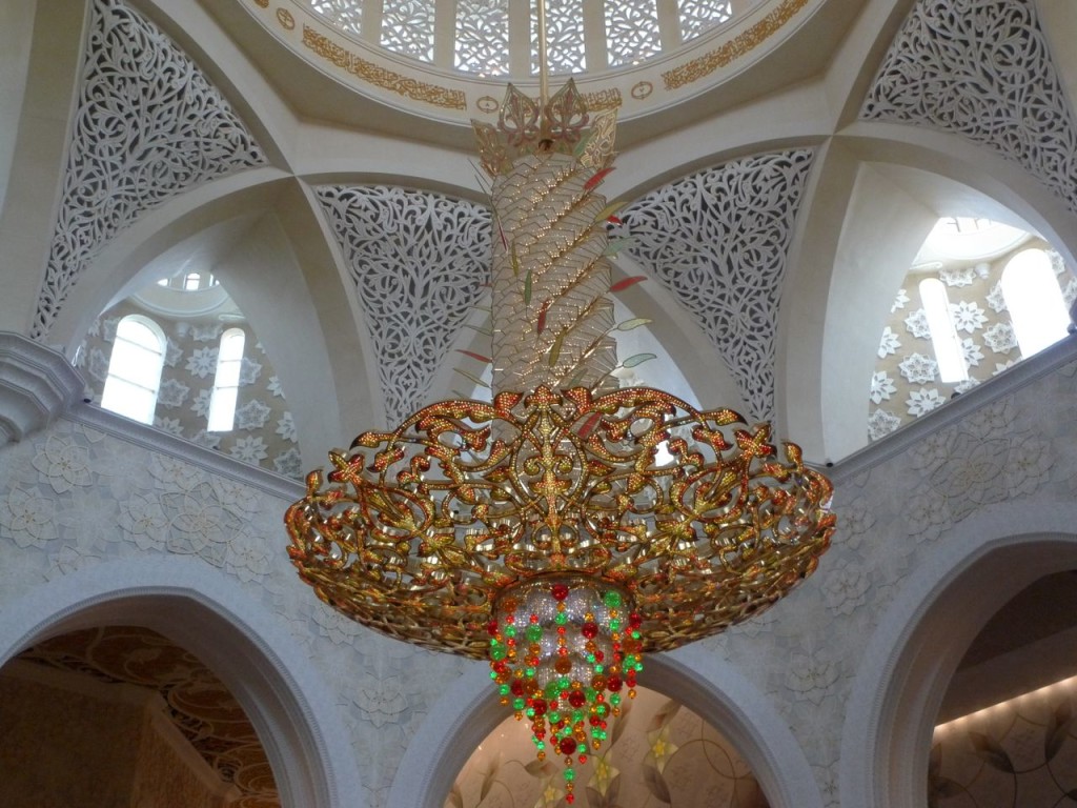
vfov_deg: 35.1
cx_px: 538
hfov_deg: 45.8
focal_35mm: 41
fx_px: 1276
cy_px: 404
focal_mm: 8.8
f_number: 8
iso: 400
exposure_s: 1/25
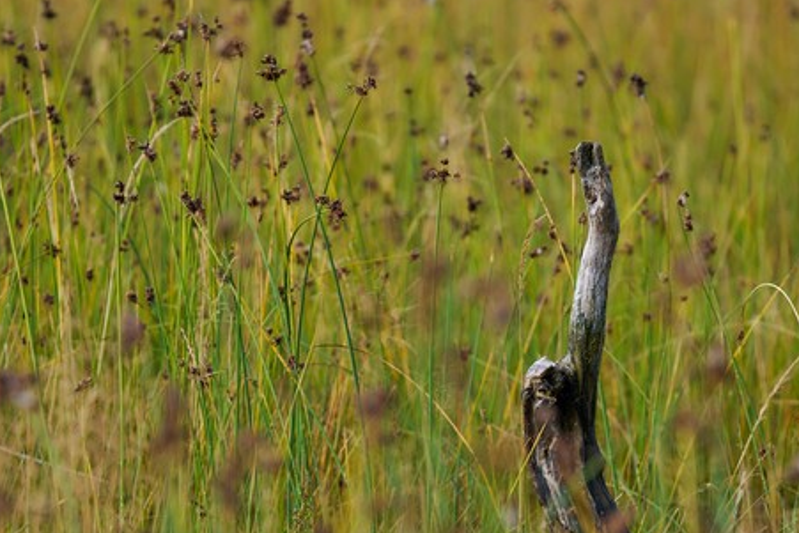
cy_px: 334
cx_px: 493
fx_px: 12610
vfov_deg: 2.4
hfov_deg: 3.6
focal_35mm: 568
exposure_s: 1/1250
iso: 400
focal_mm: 400
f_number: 4.5
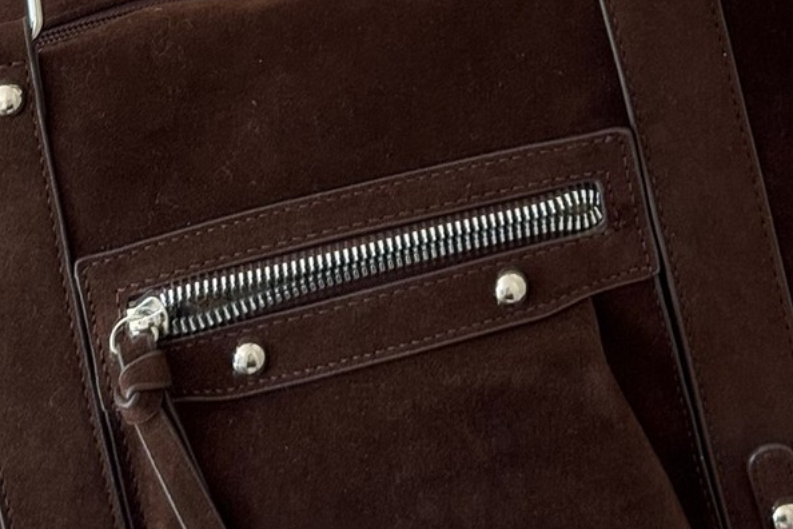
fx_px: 2665
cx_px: 595
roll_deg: +6.4
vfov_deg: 10.7
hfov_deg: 16.8
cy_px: -383
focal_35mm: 121
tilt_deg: -25.3
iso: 100
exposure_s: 1/78
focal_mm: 6.76
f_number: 1.78
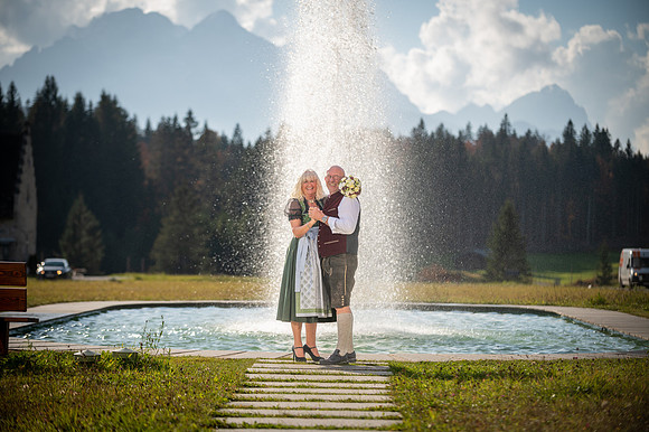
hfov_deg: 18.6
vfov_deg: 12.4
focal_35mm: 110
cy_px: 216
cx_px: 324
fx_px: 1982
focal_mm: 110
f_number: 2.8
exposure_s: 1/2500
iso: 100
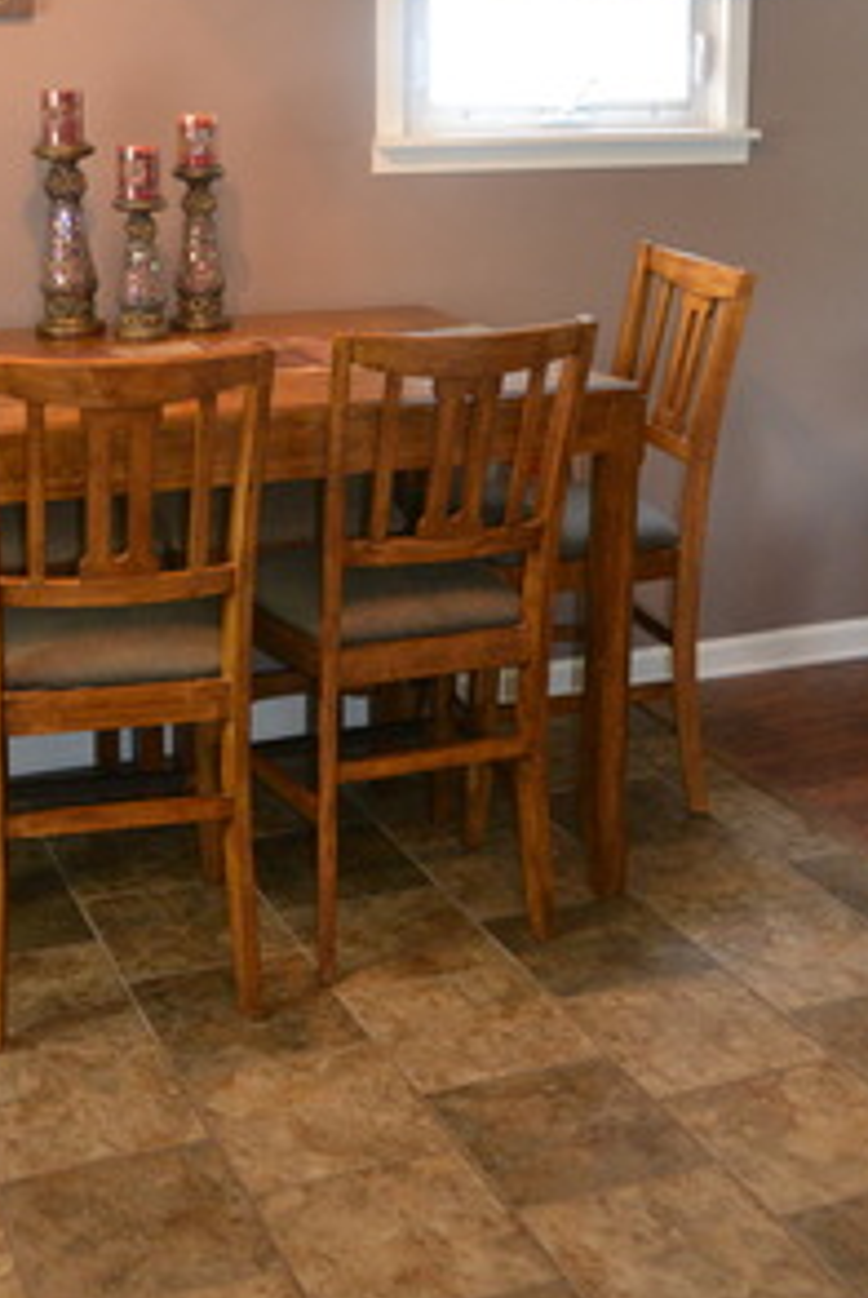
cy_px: 323
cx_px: 363
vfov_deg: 36.0
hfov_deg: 25.1
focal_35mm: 54
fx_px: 1948
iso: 1400
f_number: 3.8
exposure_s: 1/60
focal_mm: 22
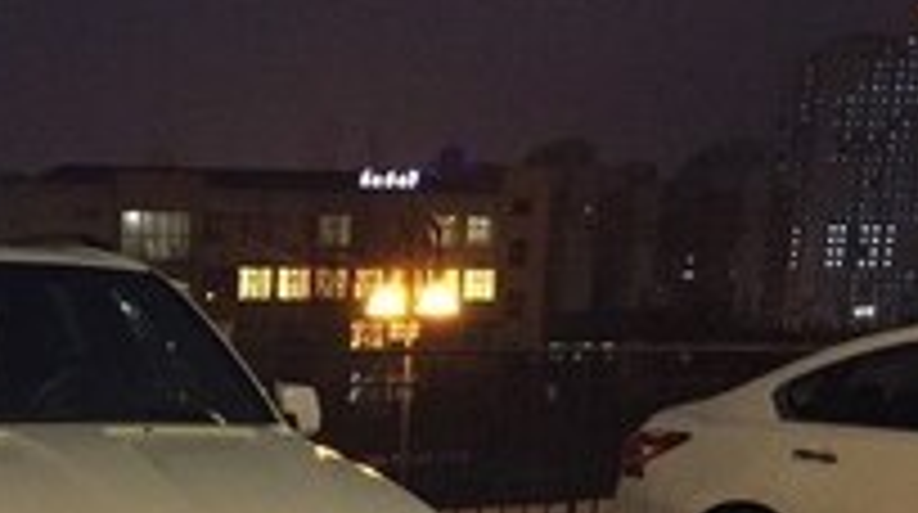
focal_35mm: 77
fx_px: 1871
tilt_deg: -15.2
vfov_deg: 13.9
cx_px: 90
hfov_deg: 26.6
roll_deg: +0.5
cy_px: 918
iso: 320
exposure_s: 1/17
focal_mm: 4.15
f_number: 2.2
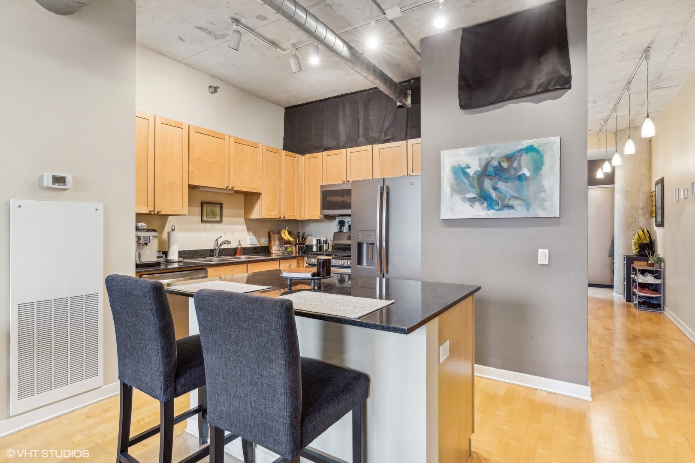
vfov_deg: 67.4
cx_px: 348
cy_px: 232
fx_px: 347
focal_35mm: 18
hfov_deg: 90.0
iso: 320
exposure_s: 1/2.5
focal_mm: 18
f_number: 8
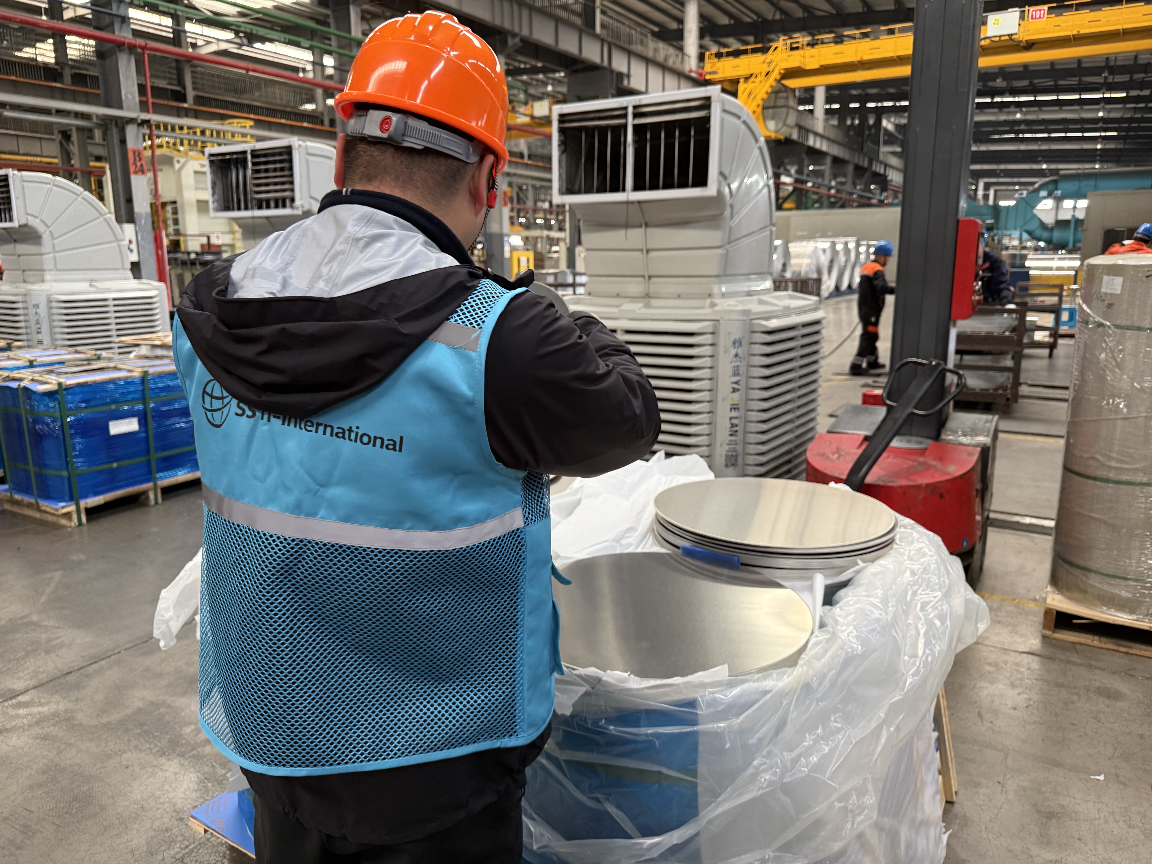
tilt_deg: -10.7
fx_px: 799
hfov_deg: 71.6
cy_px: 432
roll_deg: +0.5
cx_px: 576
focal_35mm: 24
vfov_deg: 56.8
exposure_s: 1/50
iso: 250
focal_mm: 6.76
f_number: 1.78
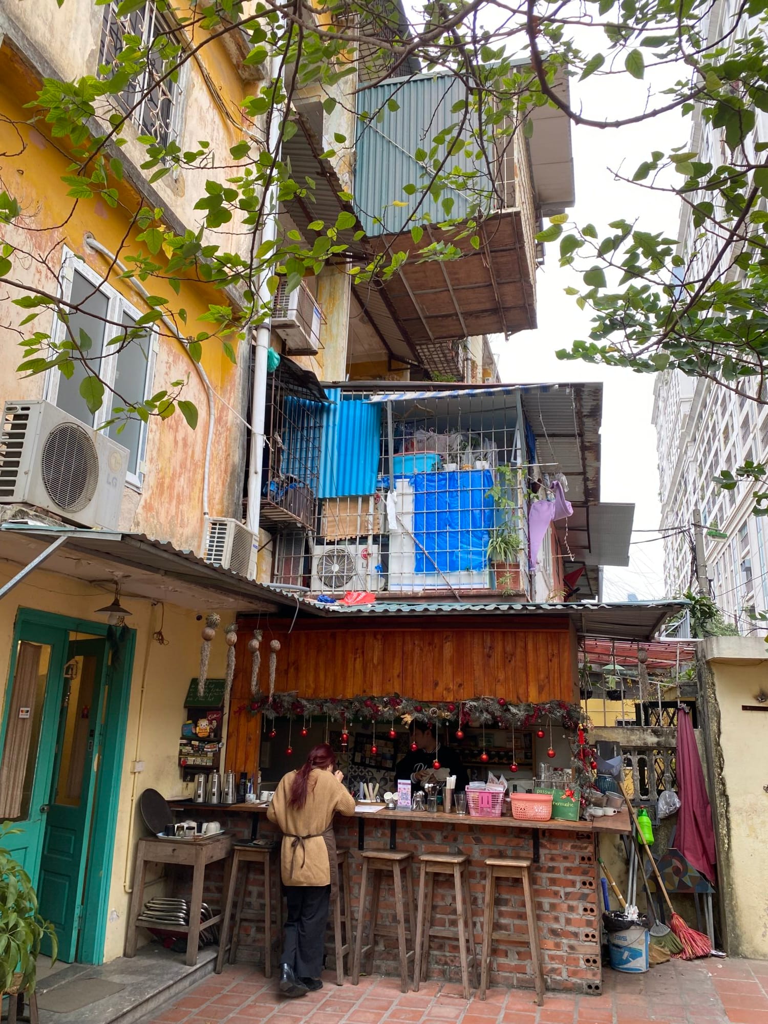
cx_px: 384
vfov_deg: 67.3
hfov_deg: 53.1
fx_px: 769
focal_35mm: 26
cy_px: 512
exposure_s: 1/122
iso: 32
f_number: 1.8
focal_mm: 4.25
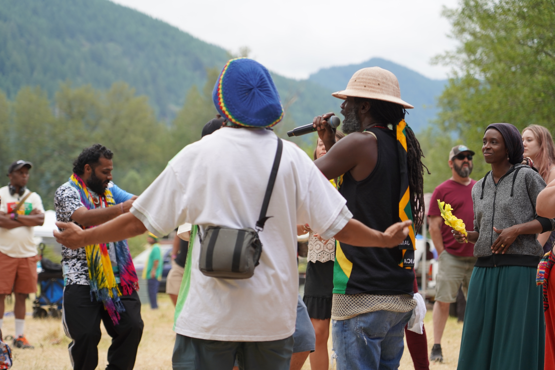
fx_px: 1619
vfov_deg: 13.0
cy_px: 185
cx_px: 278
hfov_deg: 19.5
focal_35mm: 105
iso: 250
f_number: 4
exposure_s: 1/160
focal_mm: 105
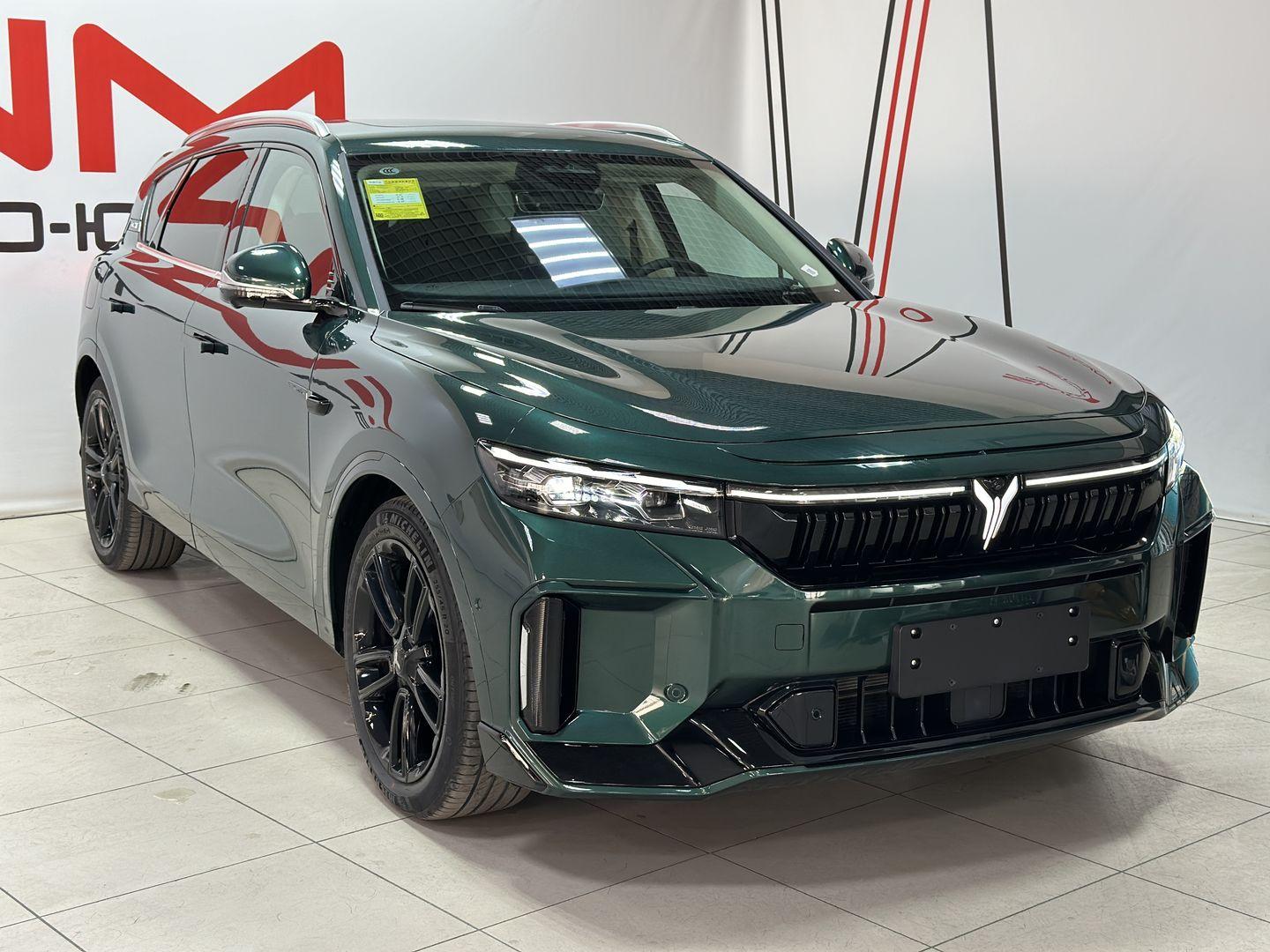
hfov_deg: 39.7
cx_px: 635
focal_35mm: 48
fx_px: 1761
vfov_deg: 30.3
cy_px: 476
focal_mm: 6.86
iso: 100
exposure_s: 1/84
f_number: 1.78
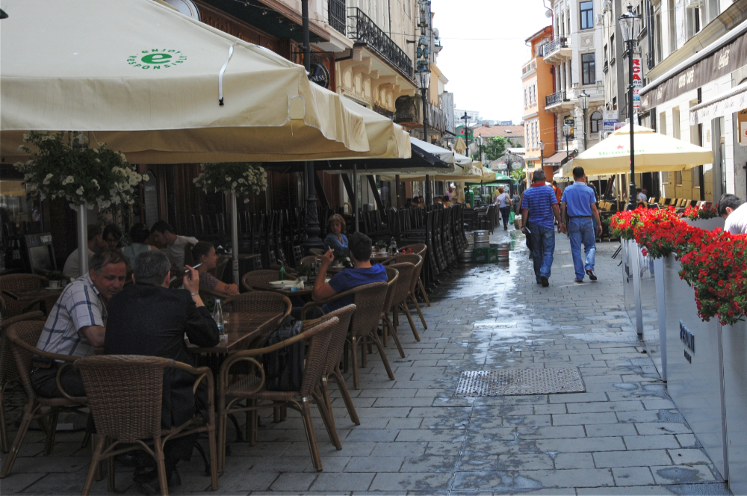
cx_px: 374
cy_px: 248
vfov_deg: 36.8
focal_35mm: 36
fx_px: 746
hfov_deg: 53.2
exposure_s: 1/200
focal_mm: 24
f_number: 13
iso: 320
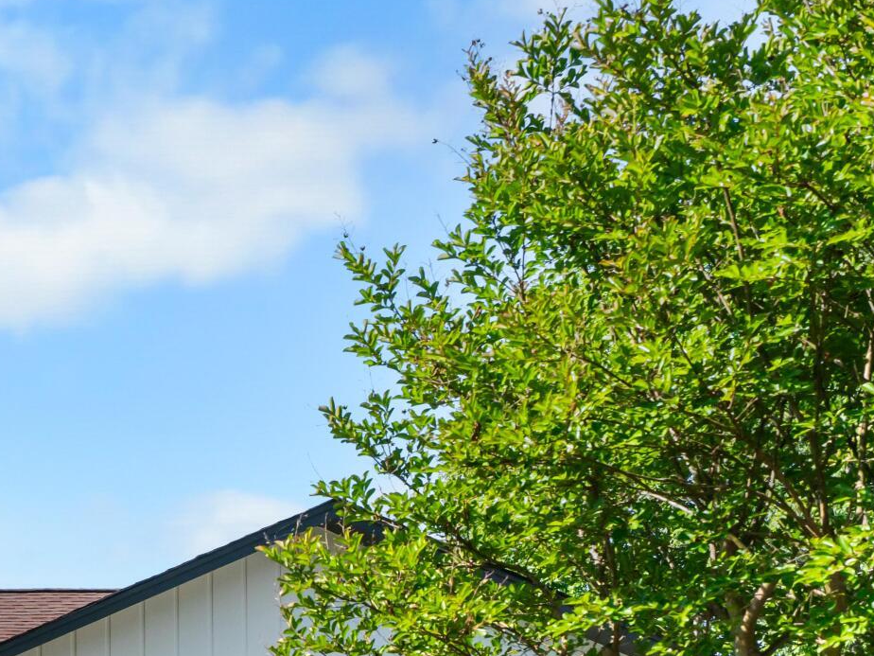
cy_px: 683
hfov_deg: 17.5
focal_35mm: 103
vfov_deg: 14.1
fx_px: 2601
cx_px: -375
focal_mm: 33
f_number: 9
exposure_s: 1/800
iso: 500
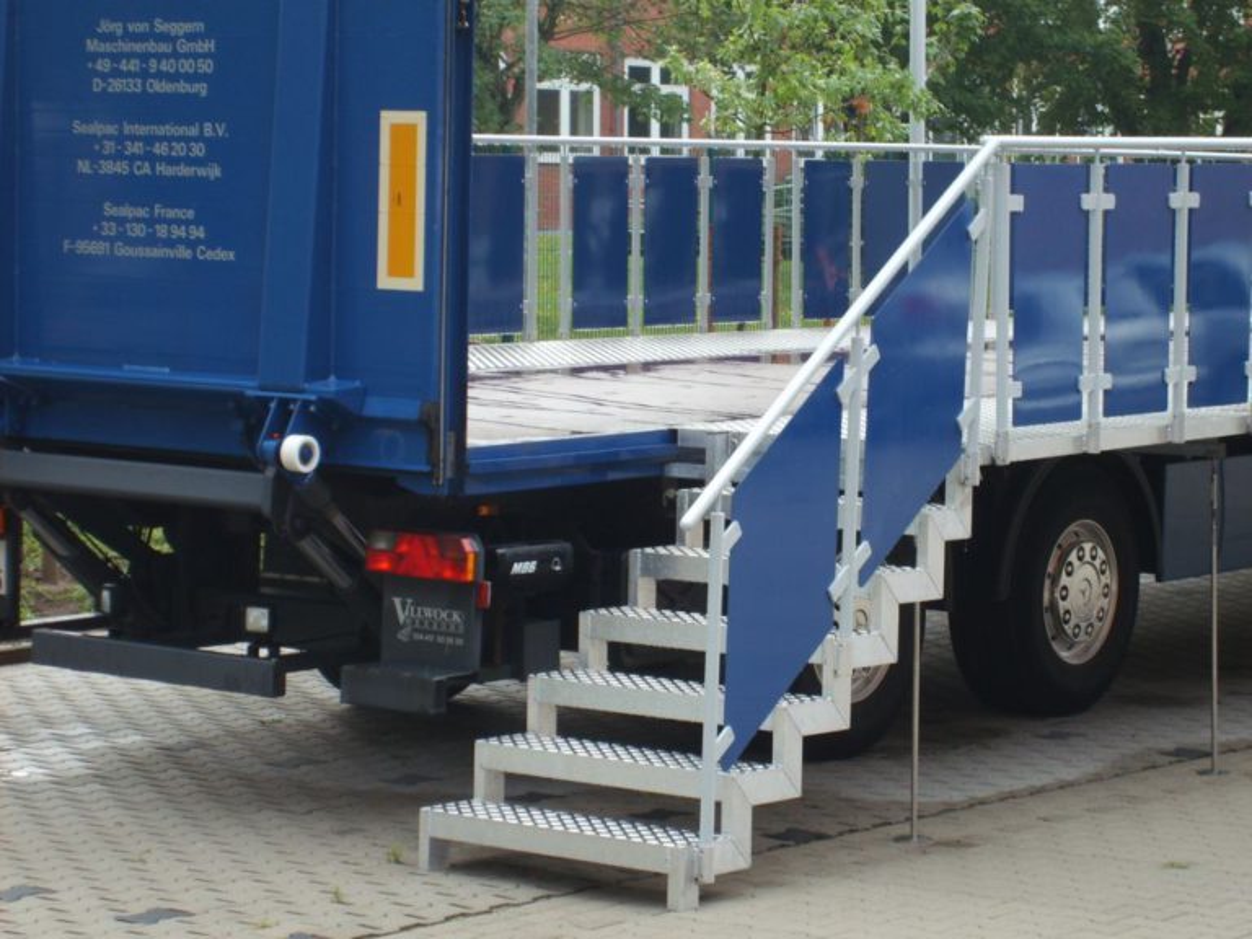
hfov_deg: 18.7
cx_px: 626
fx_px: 3798
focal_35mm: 105
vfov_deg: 14.1
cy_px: 470
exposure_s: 1/90
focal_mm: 17.4
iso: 50
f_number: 4.9
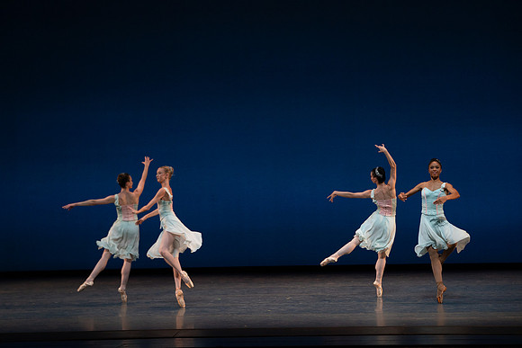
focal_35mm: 133
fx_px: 1929
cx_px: 261
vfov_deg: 10.3
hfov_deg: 15.4
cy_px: 174
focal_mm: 133
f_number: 8
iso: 3200
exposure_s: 1/500
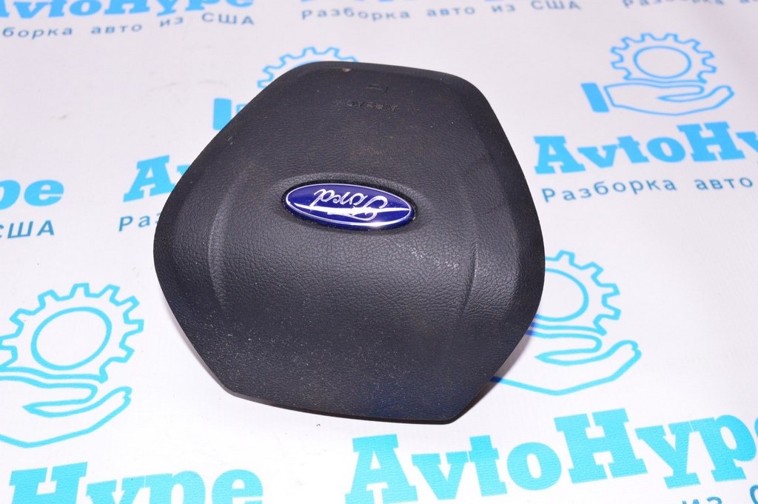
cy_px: 252
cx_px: 379
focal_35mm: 42
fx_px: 884
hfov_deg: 46.4
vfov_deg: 31.8
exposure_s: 1/125
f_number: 8
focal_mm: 28
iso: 1600
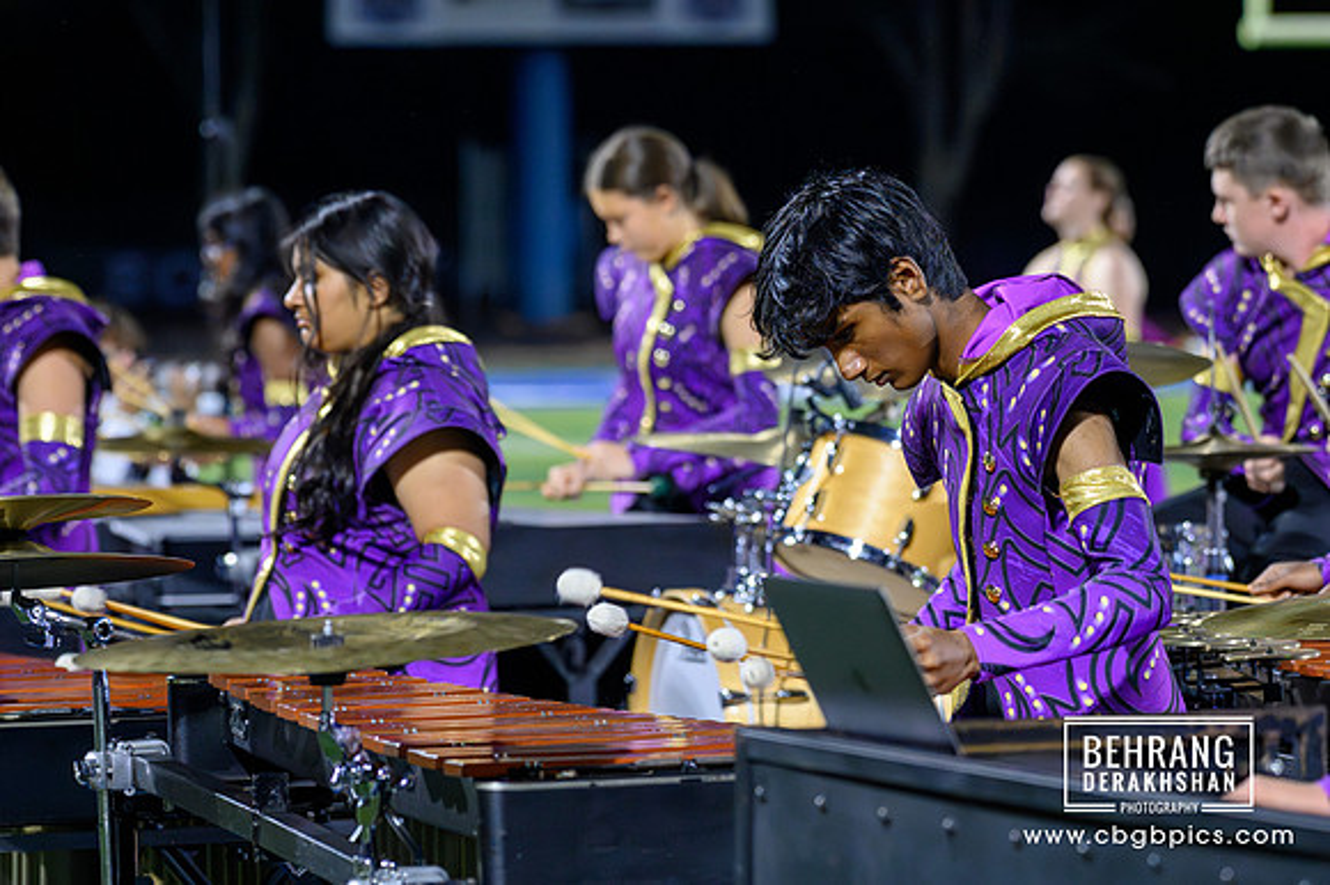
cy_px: 442
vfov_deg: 6.9
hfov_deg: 10.3
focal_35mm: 200
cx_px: 665
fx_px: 7384
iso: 12800
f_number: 5.6
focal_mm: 200
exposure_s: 1/500
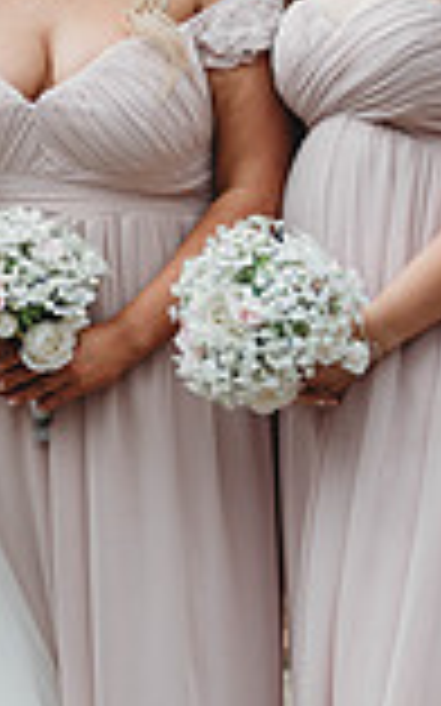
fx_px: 3696
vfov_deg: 10.9
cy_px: 481
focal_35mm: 192
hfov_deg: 6.8
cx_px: -104
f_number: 2.8
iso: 100
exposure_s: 1/500
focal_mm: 51
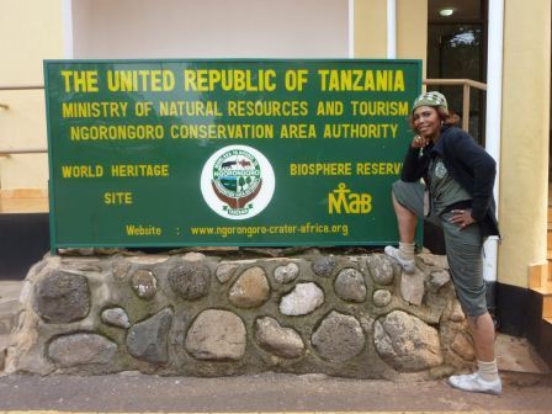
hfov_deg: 56.8
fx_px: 510
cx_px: 276
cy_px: 207
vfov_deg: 44.2
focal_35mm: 32
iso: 80
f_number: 3.5
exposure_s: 1/60
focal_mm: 5.3
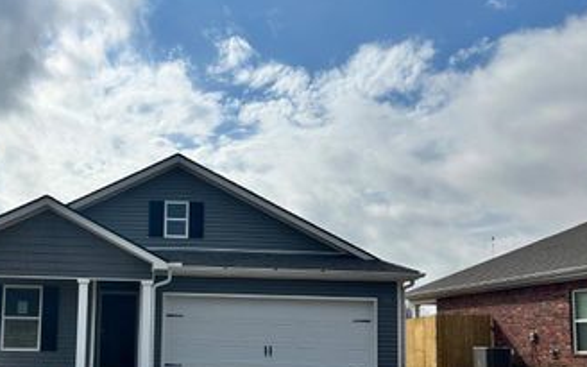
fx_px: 672
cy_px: 269
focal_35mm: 42
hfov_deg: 46.0
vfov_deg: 30.1
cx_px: 166
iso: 40
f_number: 1.5
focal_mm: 5.7
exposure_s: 1/16393
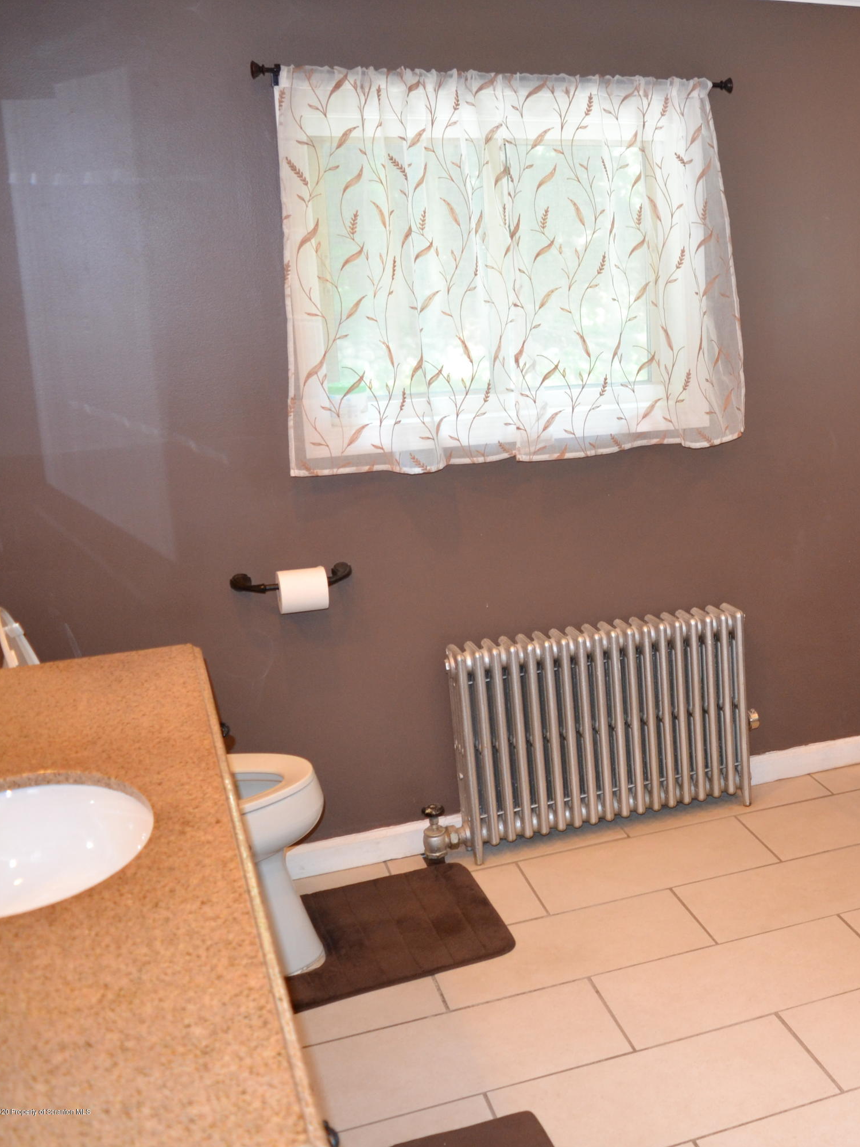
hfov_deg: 33.8
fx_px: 1292
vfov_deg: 47.9
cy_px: 574
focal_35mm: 39
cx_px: 846
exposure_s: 1/60
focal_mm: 18
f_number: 3.5
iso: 720
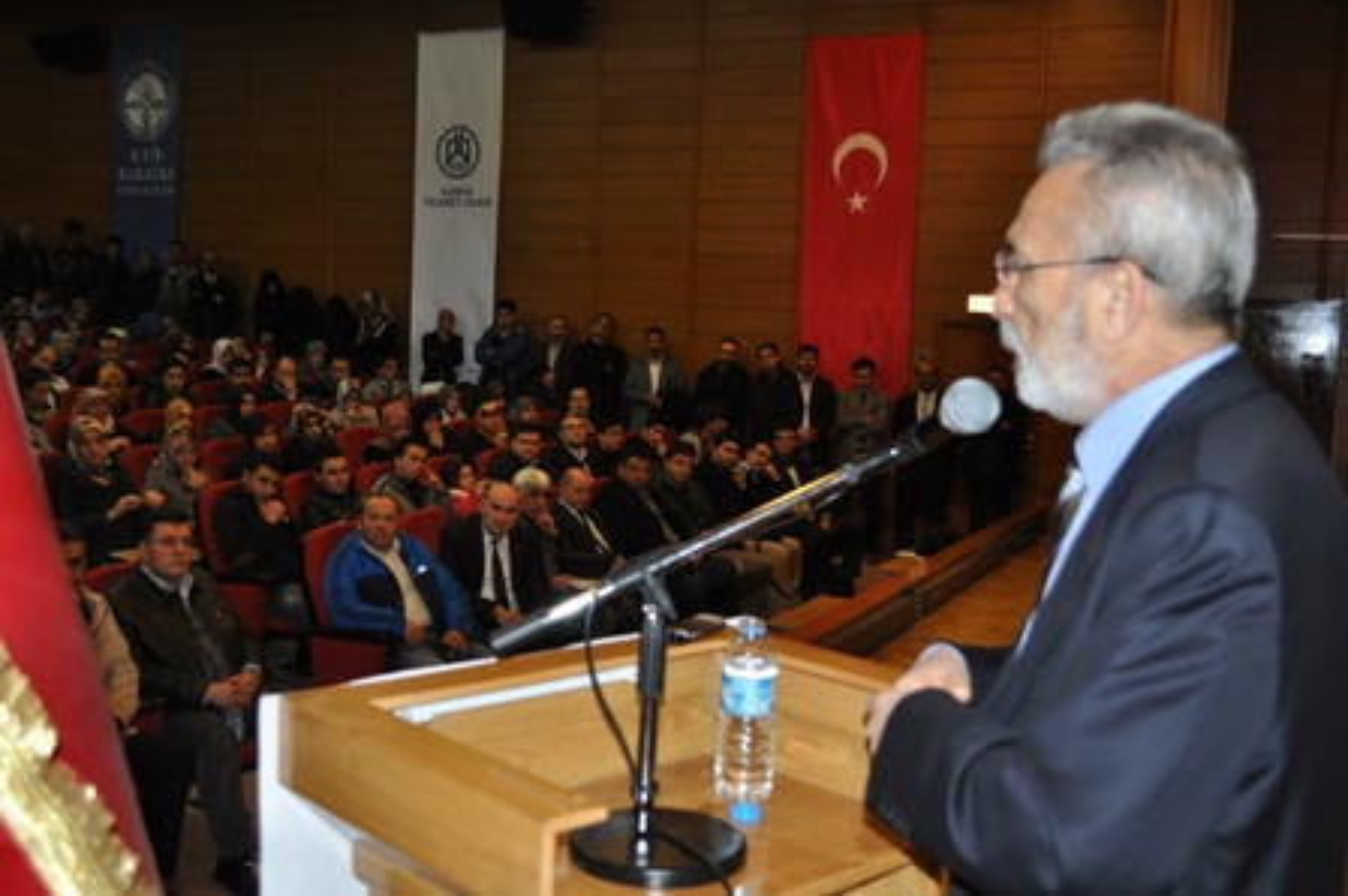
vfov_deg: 34.2
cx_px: 674
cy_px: 448
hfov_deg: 49.6
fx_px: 1459
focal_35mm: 39
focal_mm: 26
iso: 800
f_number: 4.2
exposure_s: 1/60
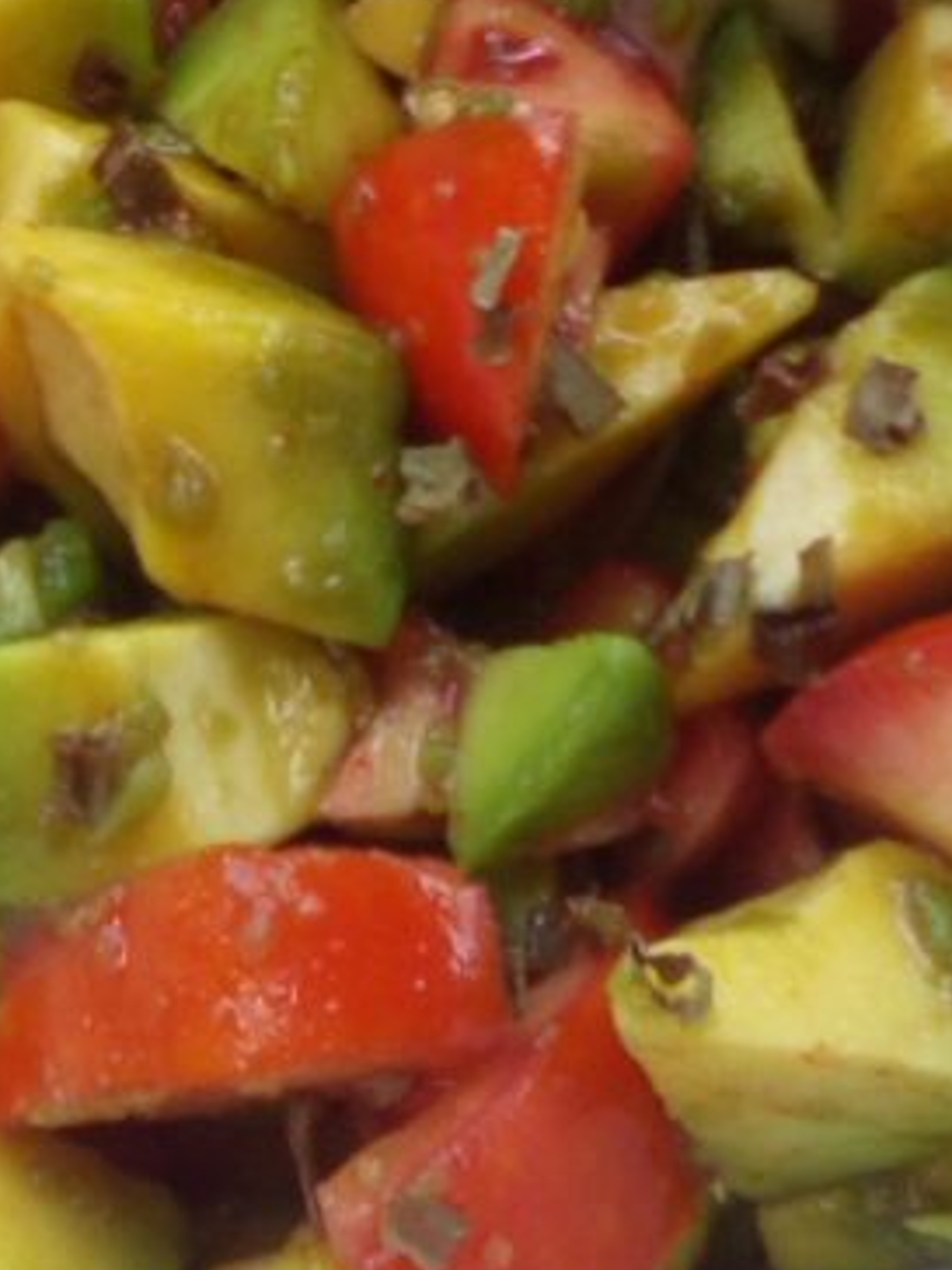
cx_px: 303
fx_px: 2824
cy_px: 199
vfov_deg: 24.8
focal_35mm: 77
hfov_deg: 19.1
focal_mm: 2.9
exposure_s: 1/162
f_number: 2.8
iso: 57
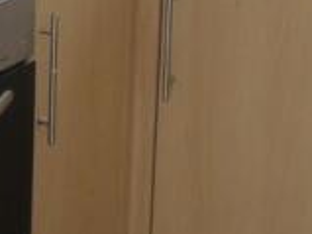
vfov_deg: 10.7
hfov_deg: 15.1
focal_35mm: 129
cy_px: -208
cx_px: 16
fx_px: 1162
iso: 125
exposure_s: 1/60
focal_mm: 3.6
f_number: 2.8
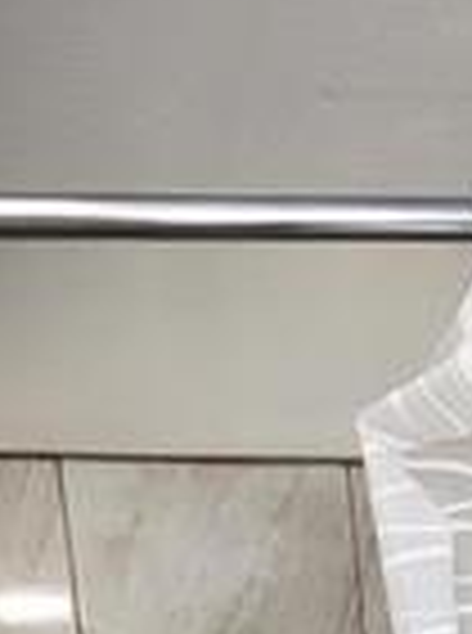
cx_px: 494
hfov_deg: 19.9
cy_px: 1151
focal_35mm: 71
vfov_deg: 19.9
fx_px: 1297
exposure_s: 1/60
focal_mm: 2.2
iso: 320
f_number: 2.2
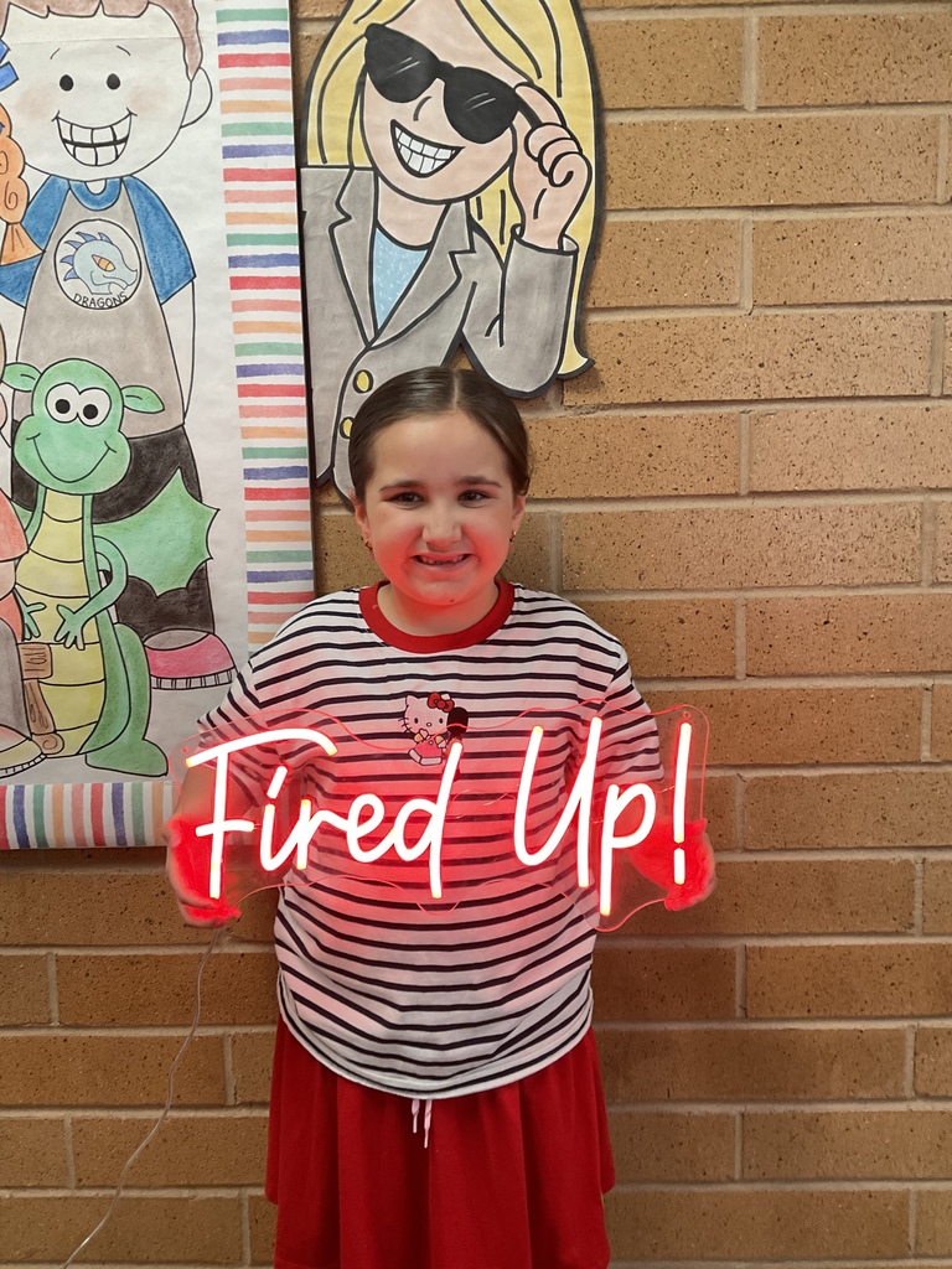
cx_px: 476
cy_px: 634
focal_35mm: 29
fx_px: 1063
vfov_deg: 61.7
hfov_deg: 48.2
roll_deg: +1.0
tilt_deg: -5.5
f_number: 1.8
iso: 160
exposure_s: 1/60
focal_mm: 3
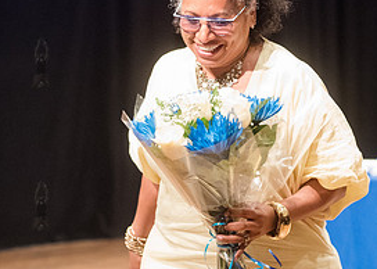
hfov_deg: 8.3
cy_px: 105
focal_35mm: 244
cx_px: 186
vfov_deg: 5.9
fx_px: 2611
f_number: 4
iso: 5000
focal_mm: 100
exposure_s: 1/200
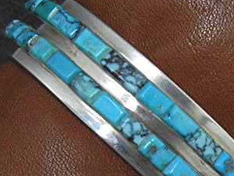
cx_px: 150
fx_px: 846
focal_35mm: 125
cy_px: 126
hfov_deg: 15.7
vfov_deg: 11.9
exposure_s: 1/30
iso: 749
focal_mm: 10.6
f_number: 8
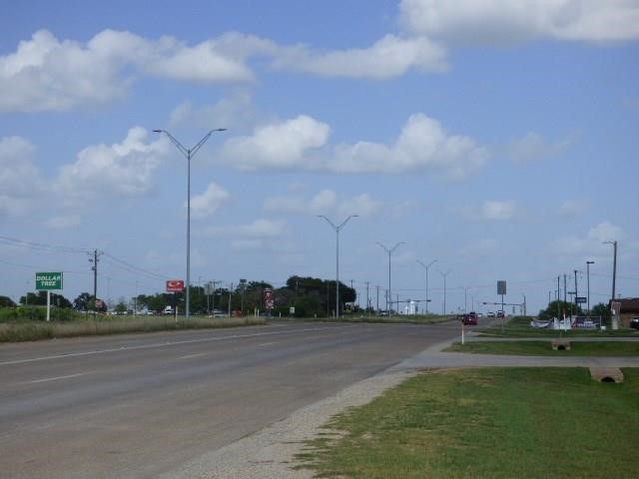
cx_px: 320
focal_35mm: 69
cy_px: 240
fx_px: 1274
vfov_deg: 21.3
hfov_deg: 28.2
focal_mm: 11.76
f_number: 4.2
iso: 100
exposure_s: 1/1300
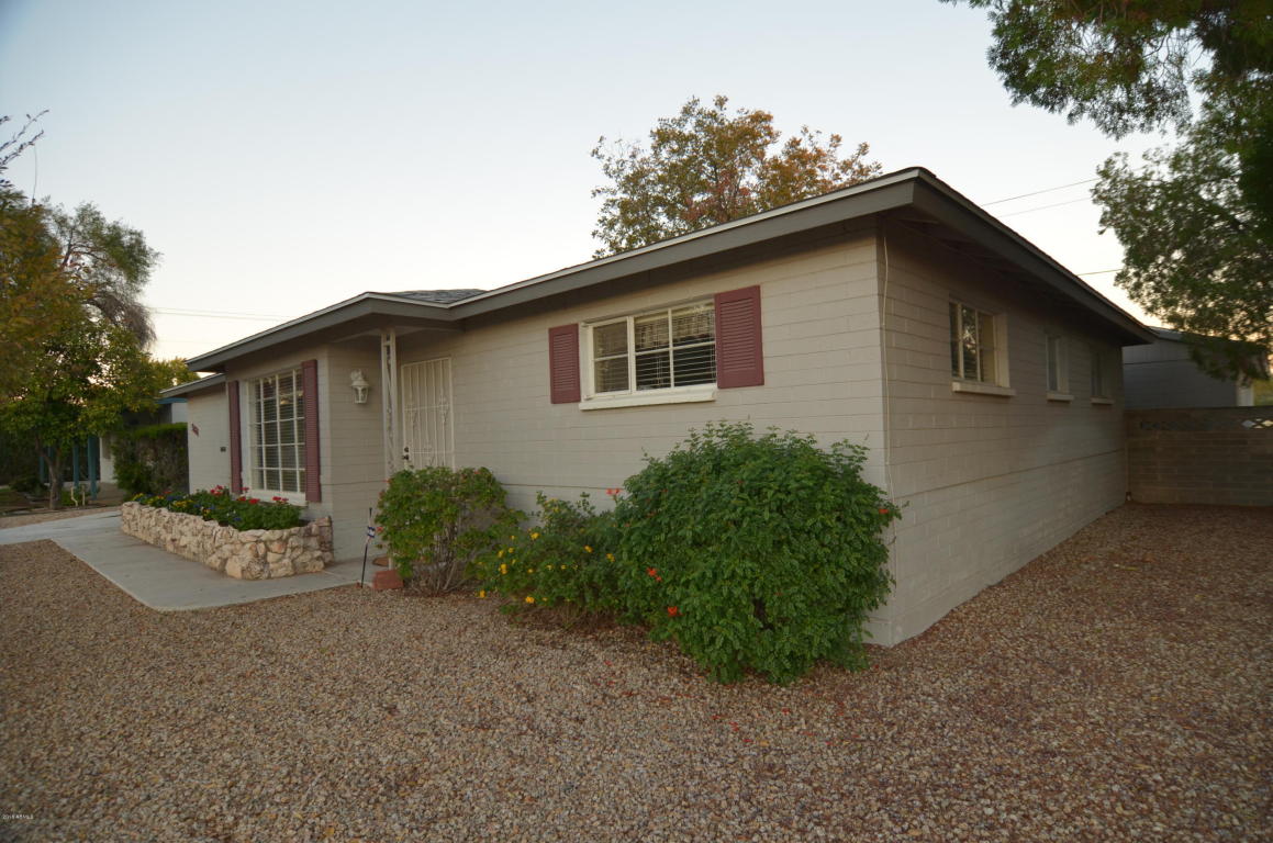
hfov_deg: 90.1
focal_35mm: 18
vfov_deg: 67.2
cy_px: 422
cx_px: 636
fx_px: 635
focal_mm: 12
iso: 400
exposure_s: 1/100
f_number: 5
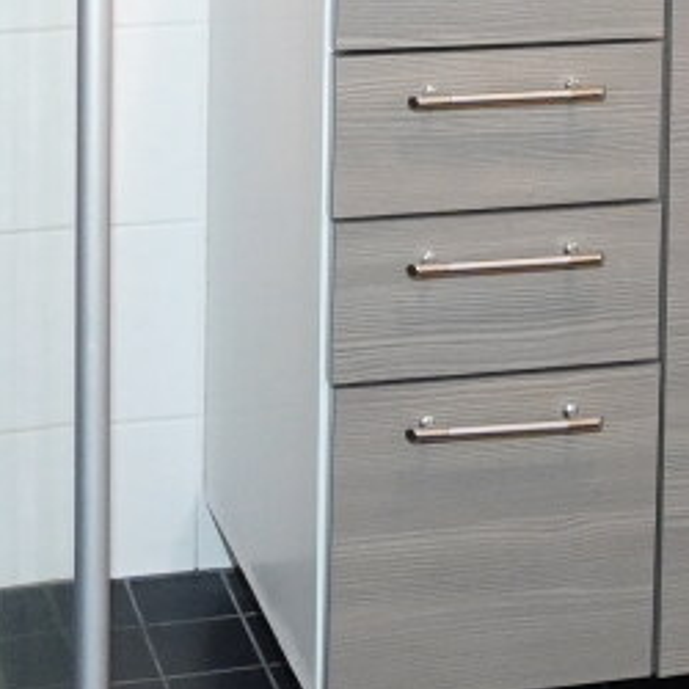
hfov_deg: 15.8
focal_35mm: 110
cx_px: 457
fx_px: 2477
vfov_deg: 14.1
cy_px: -535
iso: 800
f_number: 4
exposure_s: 1/30
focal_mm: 10
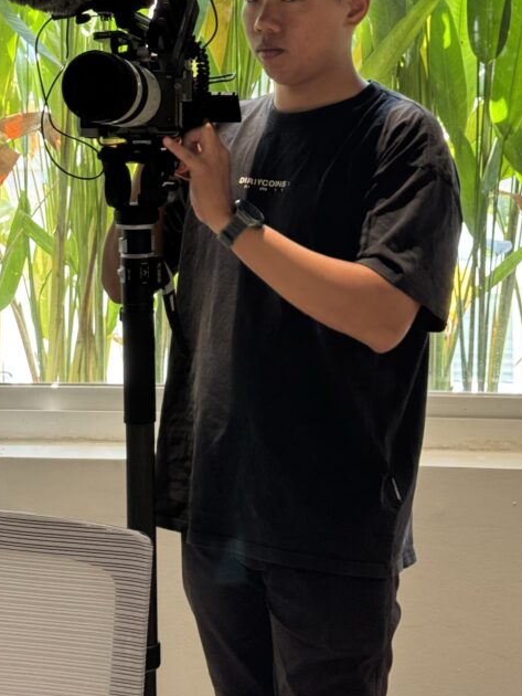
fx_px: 1567
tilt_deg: -1.1
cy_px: 154
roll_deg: +0.8
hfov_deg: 18.9
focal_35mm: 78
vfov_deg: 24.7
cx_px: 237
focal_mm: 6.76
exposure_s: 1/81
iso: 100
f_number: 1.78
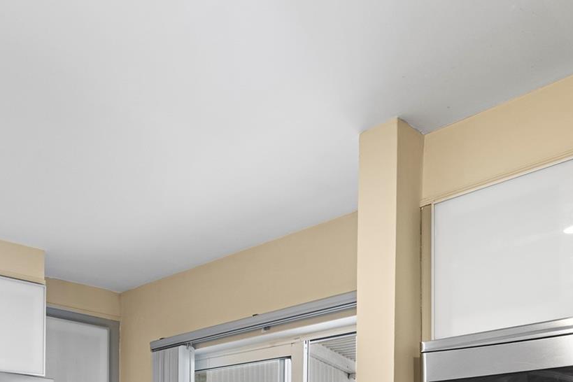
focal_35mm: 40
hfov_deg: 48.0
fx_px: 637
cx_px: 218
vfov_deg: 28.7
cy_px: 466
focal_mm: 16
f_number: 10
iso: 800
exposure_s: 2
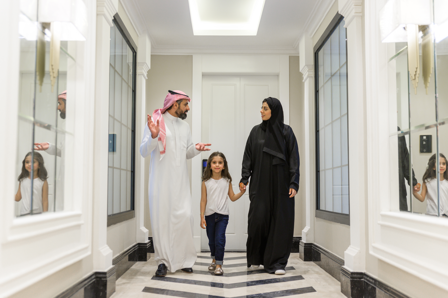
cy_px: 149
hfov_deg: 41.1
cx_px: 224
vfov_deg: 28.0
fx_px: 597
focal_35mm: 48
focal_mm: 48
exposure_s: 1/200
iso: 800
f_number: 2.8
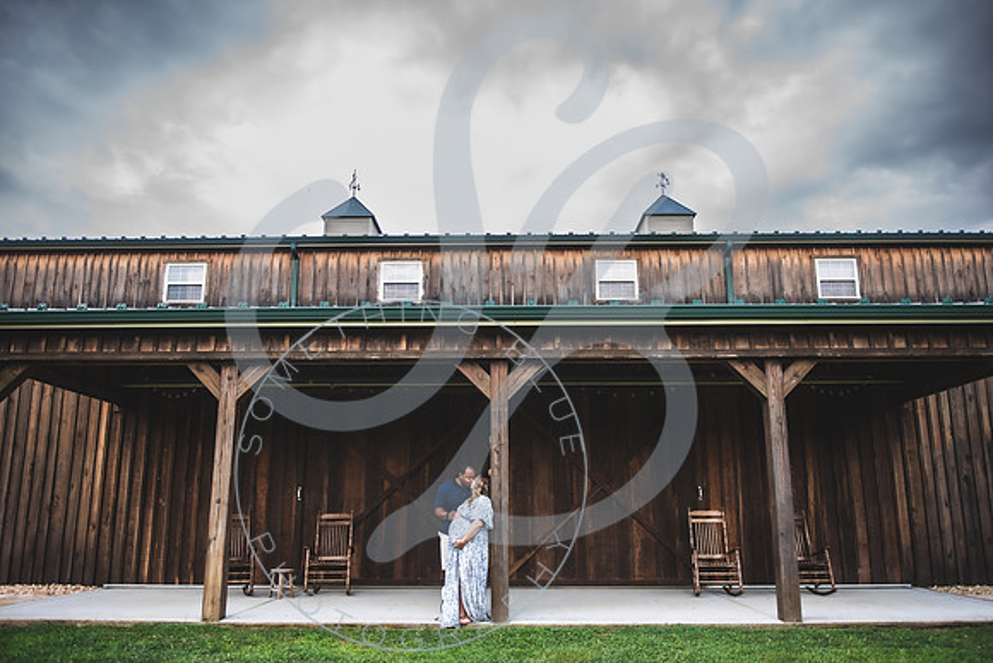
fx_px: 786
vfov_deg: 45.7
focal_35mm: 28
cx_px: 492
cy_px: 332
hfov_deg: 64.6
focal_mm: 28
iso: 100
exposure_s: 1/125
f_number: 2.8
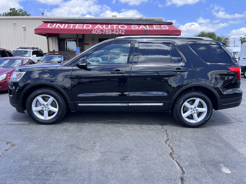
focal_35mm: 26
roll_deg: +0.7
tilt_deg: -10.6
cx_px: 123
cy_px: 92
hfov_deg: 67.3
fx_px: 185
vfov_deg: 53.1
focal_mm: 5.7
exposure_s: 1/1196
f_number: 1.5
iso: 50
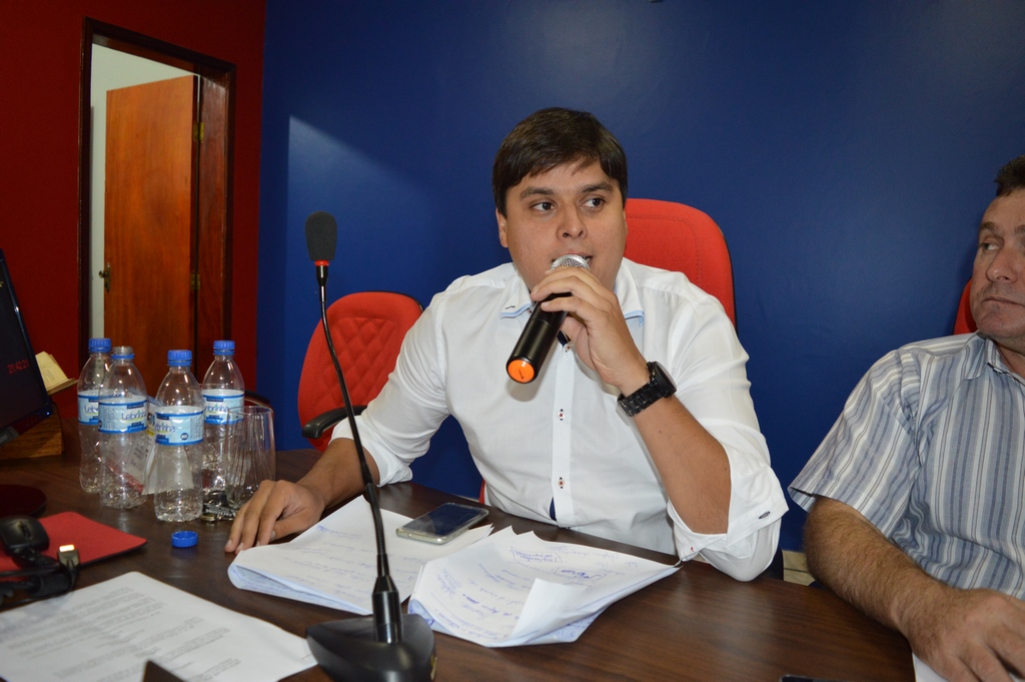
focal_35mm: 27
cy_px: 341
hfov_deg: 67.4
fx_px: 768
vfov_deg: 47.9
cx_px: 512
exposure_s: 1/60
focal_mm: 18
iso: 1250
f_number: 3.5
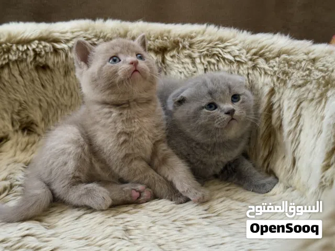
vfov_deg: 30.3
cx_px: 168
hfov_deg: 39.7
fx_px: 465
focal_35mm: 48
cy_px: 126
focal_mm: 6.76
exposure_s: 1/60
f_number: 1.78
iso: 160
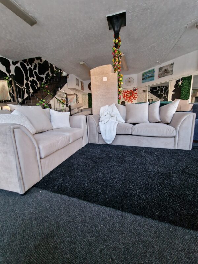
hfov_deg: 89.9
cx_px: 99
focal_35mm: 13
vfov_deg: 106.2
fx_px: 99
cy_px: 132
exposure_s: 1/50
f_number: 2.2
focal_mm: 2.2
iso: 320
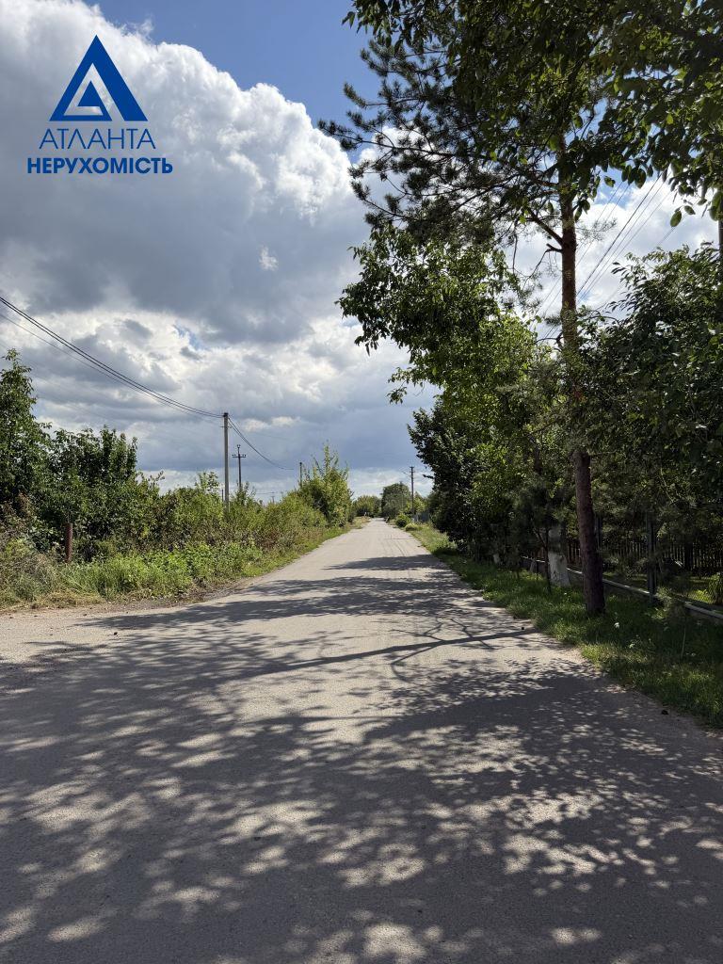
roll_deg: -0.4
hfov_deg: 56.8
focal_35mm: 24
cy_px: 482
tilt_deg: +3.5
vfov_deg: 71.6
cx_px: 362
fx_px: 668
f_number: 1.78
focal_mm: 6.76
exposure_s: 1/6711
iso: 80
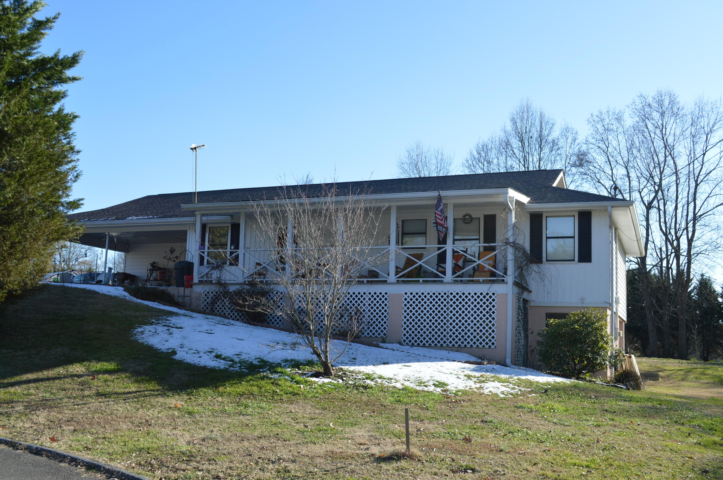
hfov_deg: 53.2
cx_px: 362
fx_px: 722
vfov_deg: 36.8
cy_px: 240
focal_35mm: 36
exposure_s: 1/200
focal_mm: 24
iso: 100
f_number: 7.1
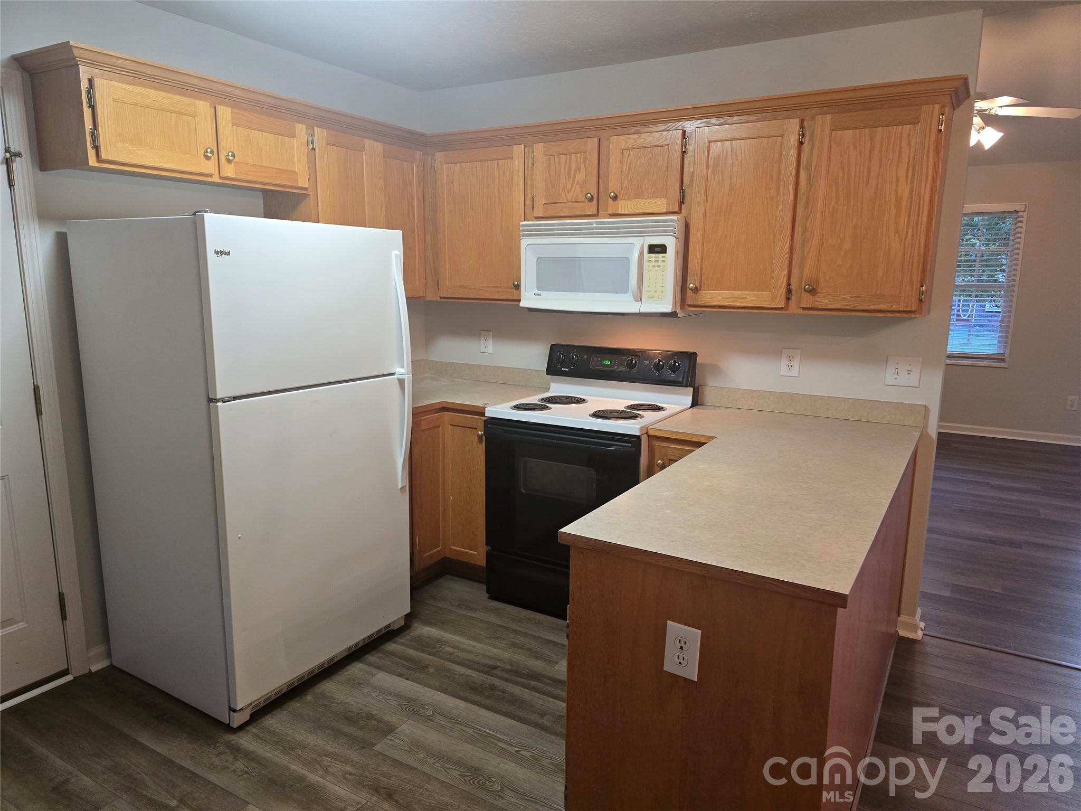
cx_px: 540
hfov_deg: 73.9
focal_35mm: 23
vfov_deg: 58.9
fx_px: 718
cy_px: 406
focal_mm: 6.3
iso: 640
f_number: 1.7
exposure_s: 1/120
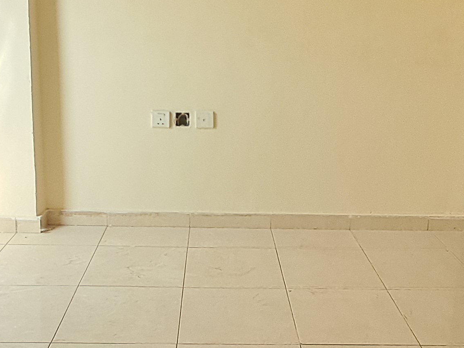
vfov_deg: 31.4
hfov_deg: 41.2
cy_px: 130
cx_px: 245
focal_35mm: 46
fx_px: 617
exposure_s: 1/185
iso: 40
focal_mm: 1.64
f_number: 2.2
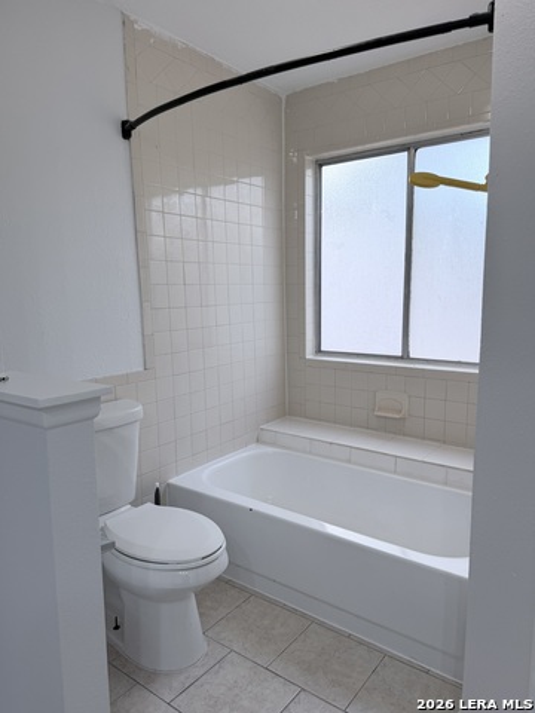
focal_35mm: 24
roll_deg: +0.0
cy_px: 356
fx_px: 495
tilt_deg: -9.7
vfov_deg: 71.6
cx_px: 268
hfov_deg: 56.8
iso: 100
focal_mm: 6.76
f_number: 1.78
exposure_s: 1/182
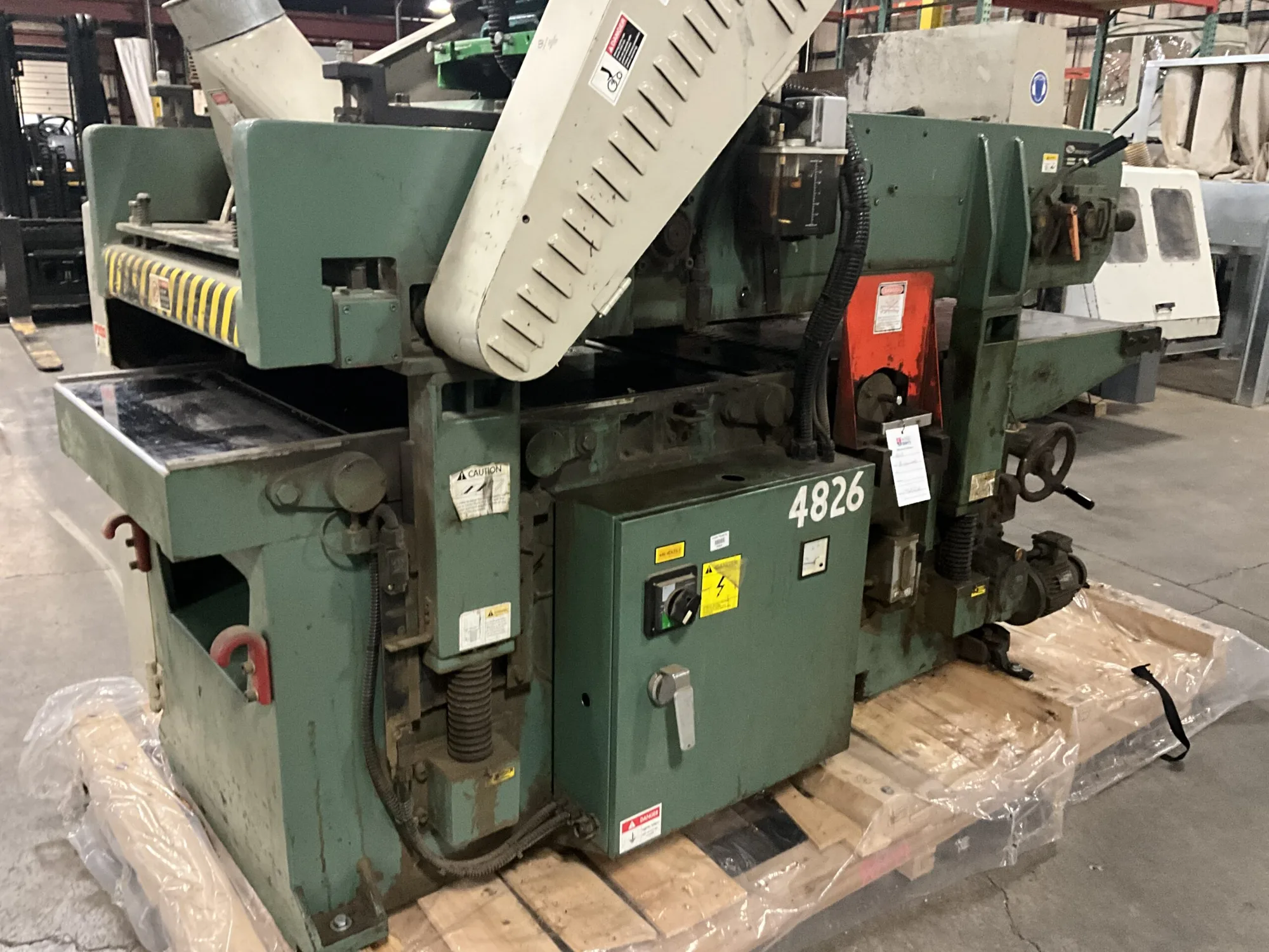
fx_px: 1063
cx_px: 634
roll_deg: -1.4
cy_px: 476
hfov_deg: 61.7
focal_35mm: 29
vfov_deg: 48.2
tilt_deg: -16.3
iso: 400
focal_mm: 3
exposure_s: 1/30
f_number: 1.8
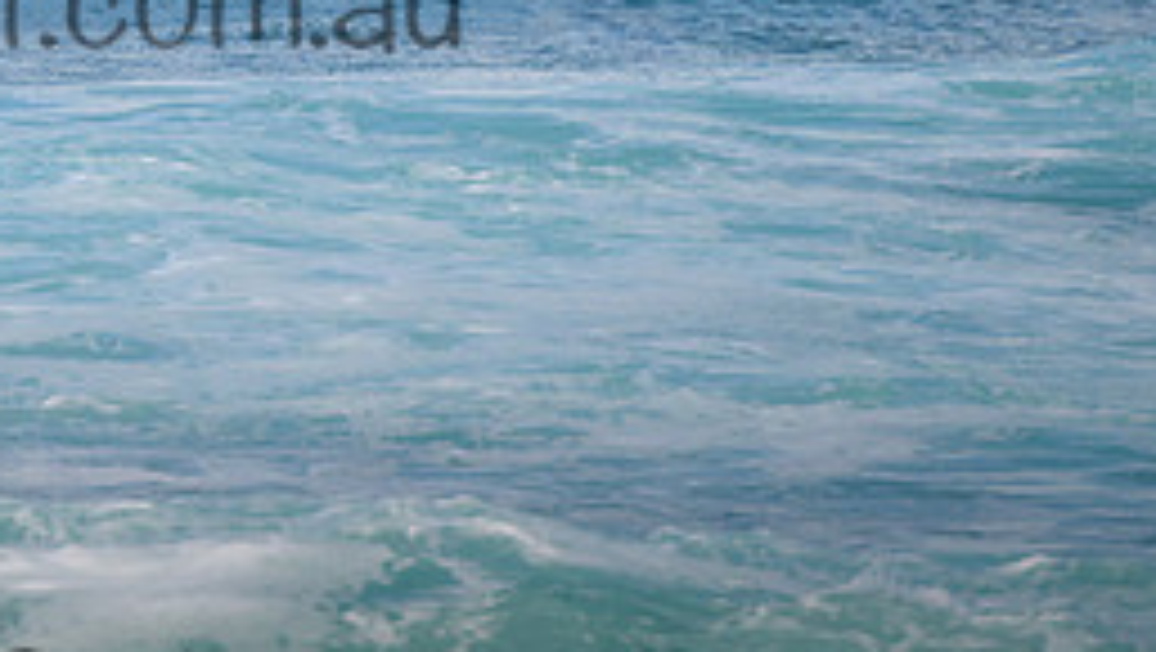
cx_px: -109
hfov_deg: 1.7
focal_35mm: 1297
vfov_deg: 0.9
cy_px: -231
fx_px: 39785
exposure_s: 1/2000
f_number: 5.6
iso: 360
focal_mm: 400
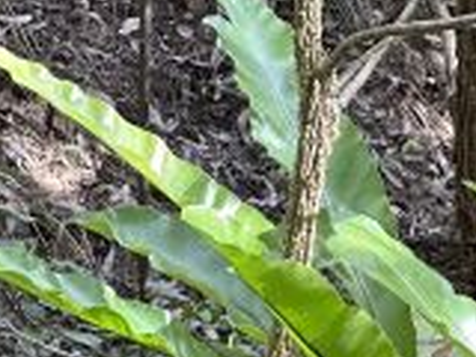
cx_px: 393
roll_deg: +0.8
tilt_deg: -18.1
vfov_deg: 5.1
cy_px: 425
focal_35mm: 288
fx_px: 3960
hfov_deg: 6.9
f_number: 2.8
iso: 320
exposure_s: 1/60
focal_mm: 9
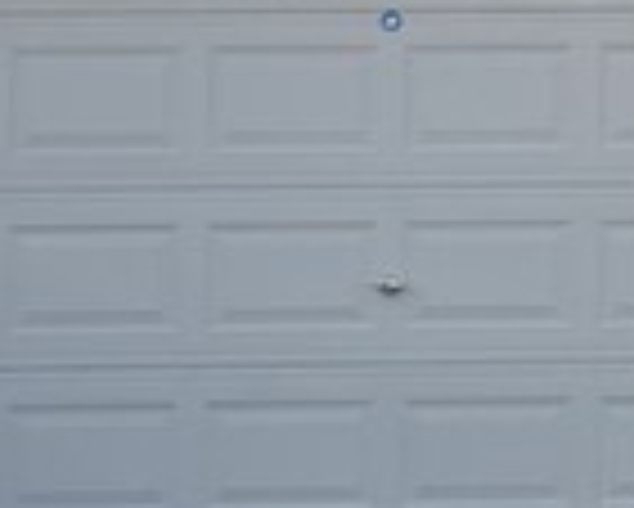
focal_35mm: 170
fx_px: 3192
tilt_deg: +4.3
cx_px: 917
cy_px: -67
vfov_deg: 9.0
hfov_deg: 11.0
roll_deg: +0.7
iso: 100
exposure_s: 1/1770
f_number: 1.78
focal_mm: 6.76
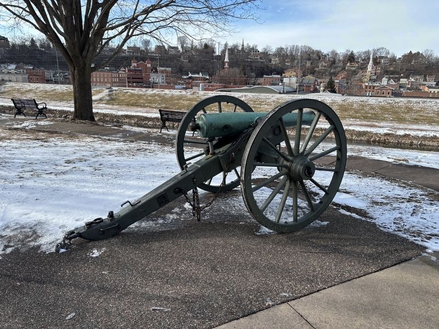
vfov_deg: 53.1
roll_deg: -1.2
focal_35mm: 26
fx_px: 330
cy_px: 164
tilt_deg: -13.6
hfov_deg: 67.3
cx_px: 220
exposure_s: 1/1845
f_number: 1.6
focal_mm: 5.96
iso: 50
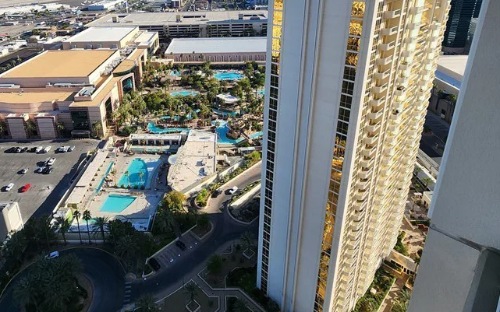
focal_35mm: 22
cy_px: 79
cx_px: 214
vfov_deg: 52.7
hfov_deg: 79.2
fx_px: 300
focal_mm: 2.2
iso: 50
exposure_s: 1/1311
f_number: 2.2
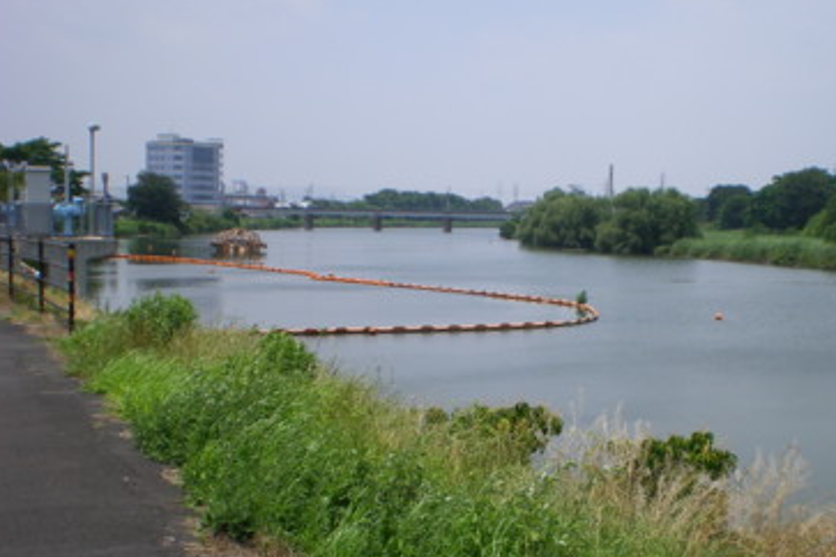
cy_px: 322
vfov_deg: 27.5
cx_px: 491
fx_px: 1138
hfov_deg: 40.2
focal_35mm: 49
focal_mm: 6.3
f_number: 4.6
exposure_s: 1/400
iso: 64
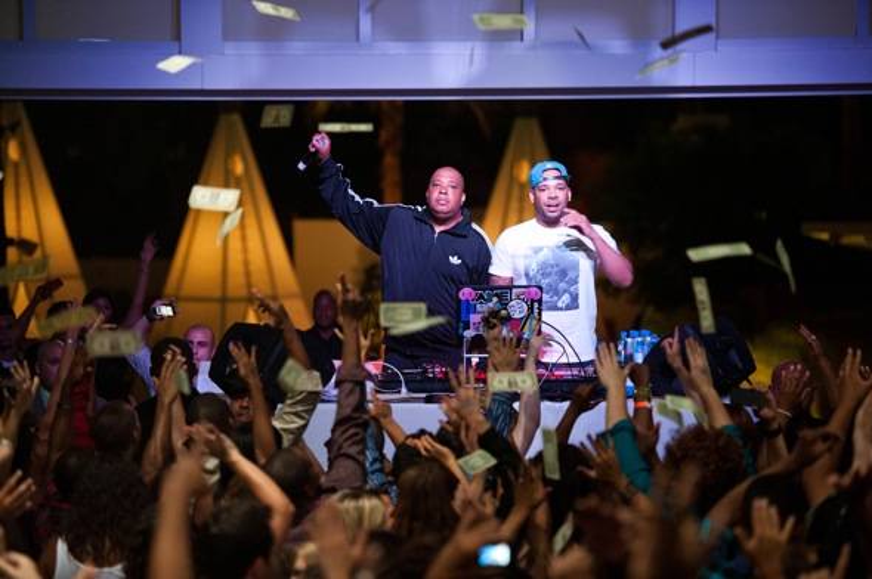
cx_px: 436
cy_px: 290
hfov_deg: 15.2
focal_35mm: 135
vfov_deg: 10.1
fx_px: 3266
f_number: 2.8
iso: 3200
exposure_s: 1/100
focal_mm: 135
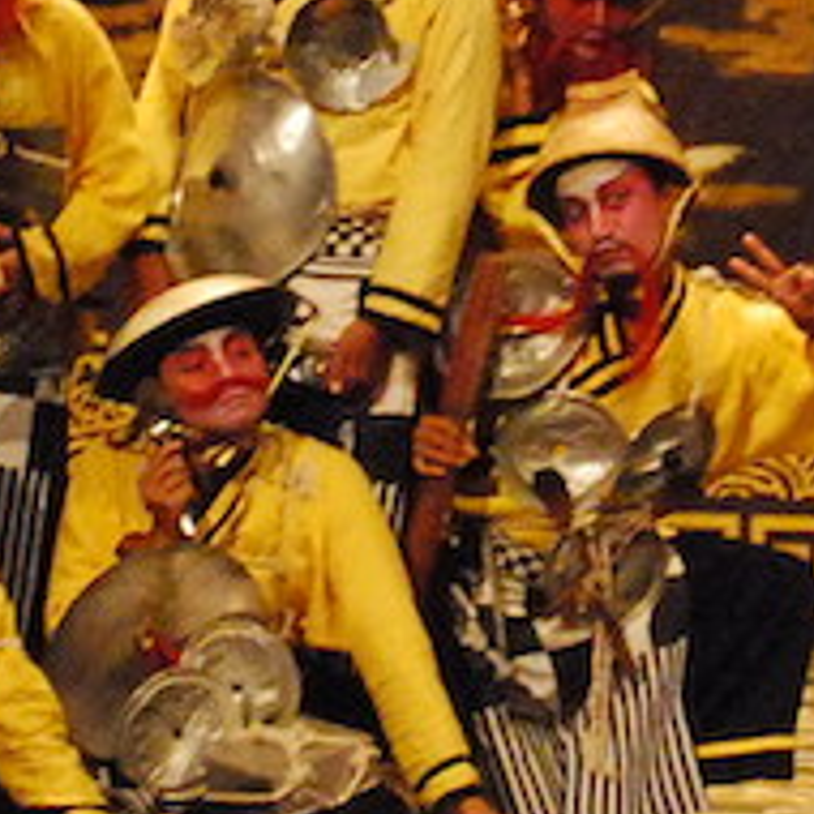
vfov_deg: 5.1
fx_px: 9152
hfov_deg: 5.1
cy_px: 58
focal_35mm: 344
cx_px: 831
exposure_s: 1/50
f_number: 4.5
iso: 3200
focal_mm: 40
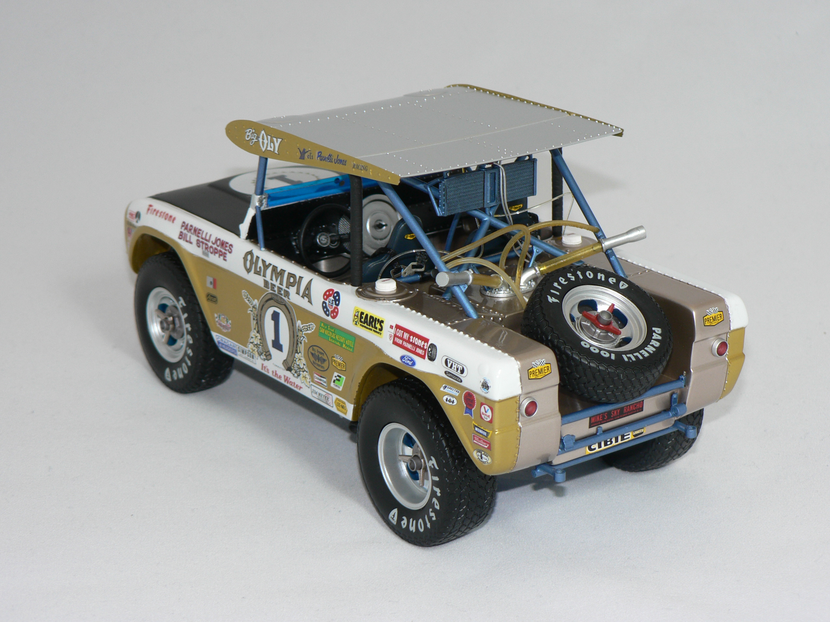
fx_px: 1918
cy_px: 311
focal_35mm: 80
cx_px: 415
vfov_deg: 18.4
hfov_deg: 24.4
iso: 80
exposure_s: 1/60
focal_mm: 13.4
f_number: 3.2
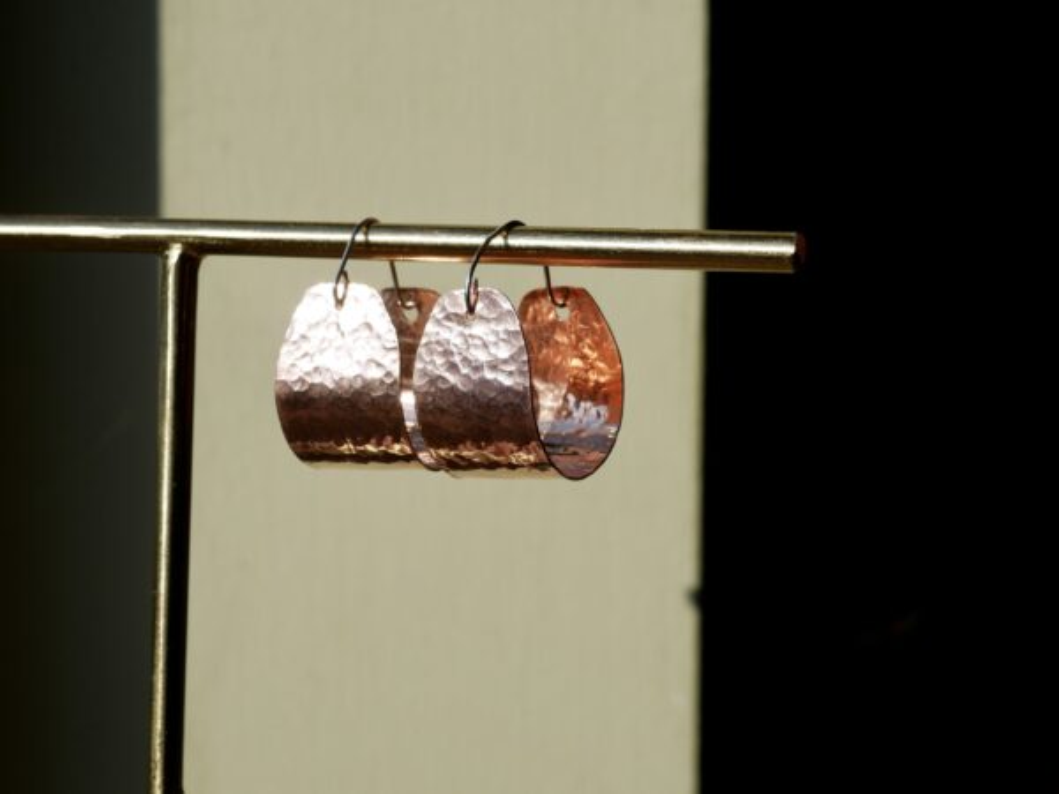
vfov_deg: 29.1
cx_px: 530
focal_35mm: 50
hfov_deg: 38.2
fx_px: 1530
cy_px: 397
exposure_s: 1/1300
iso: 200
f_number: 5
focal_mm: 25
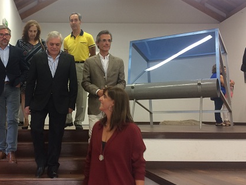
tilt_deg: +6.5
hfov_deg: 41.2
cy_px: 71
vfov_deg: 32.1
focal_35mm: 45
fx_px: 320
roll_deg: +0.7
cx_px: 71
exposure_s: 1/33
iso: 100
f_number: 2.2
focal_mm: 4.15
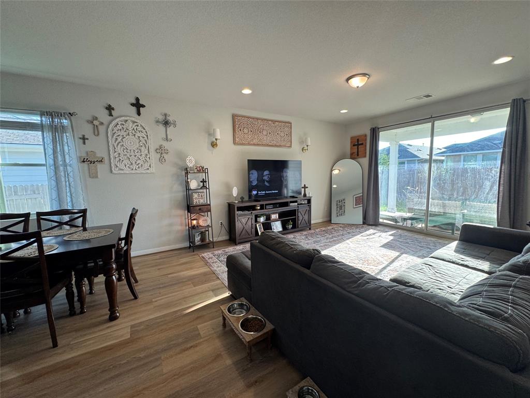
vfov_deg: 85.7
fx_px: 214
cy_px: 199
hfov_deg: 102.1
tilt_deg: -6.0
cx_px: 265
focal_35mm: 14
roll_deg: +0.9
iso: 125
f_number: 2.2
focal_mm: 2.22
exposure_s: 1/120
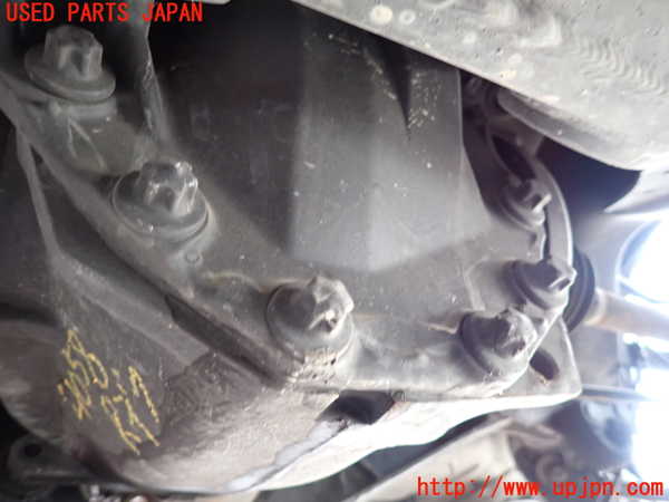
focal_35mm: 25
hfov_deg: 69.4
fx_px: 483
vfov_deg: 54.9
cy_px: 251
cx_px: 334
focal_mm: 4.5
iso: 200
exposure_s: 1/30
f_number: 2
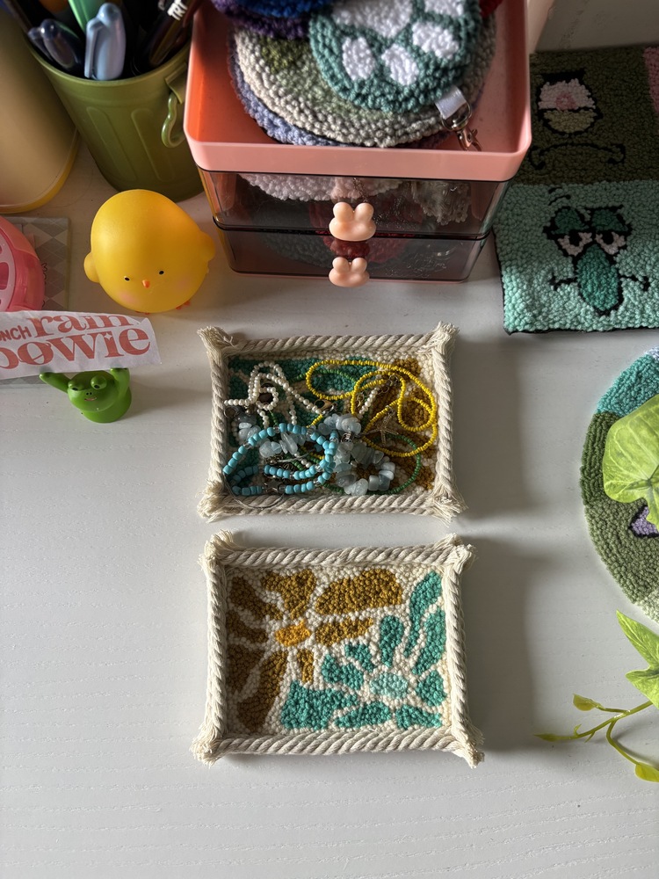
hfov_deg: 53.1
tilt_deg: -77.4
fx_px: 660
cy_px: 440
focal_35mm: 26
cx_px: 330
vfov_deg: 67.3
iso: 125
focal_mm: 5.96
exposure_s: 1/83
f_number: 1.6
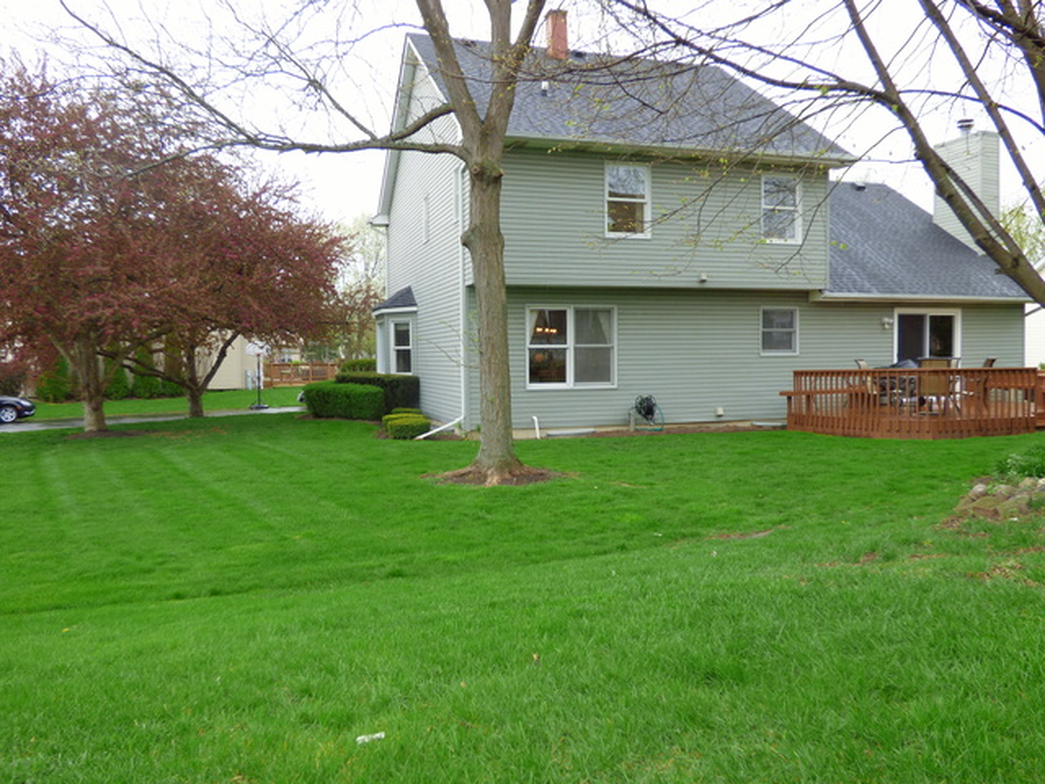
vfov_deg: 49.7
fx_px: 845
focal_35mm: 28
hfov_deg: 63.4
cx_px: 522
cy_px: 392
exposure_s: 1/400
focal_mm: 4.83
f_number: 3.2
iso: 100
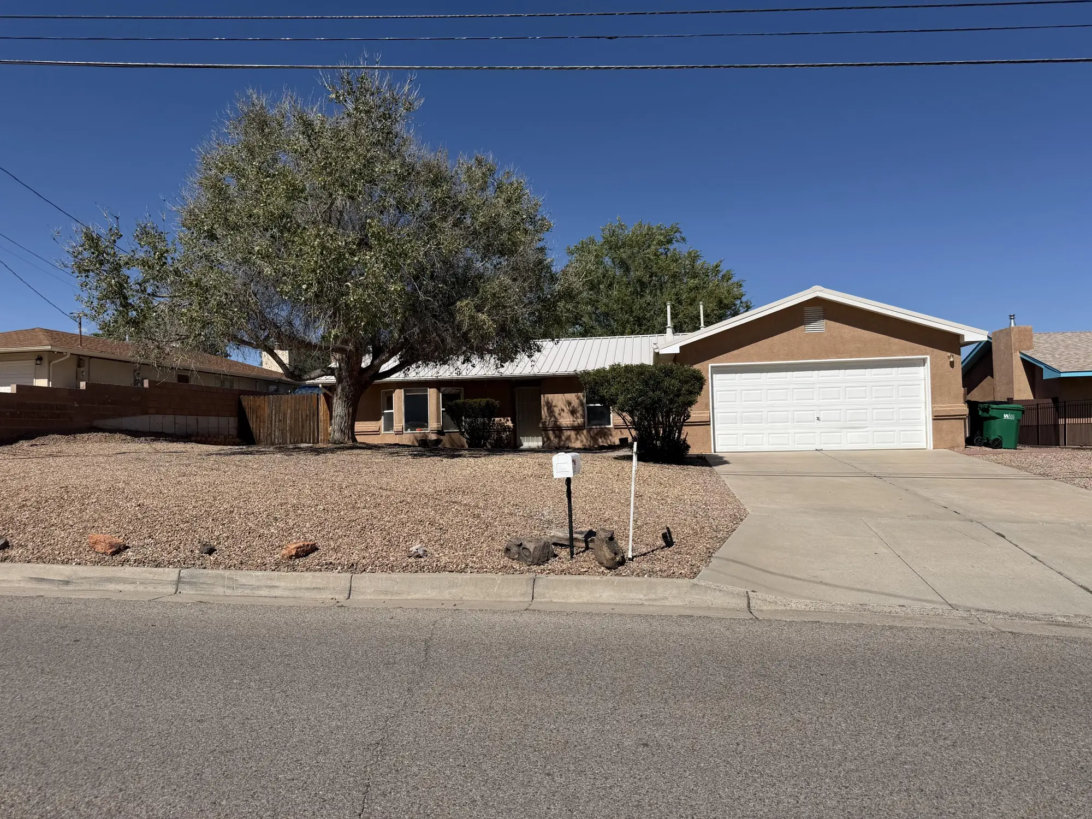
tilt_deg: +1.9
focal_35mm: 24
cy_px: 410
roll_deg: +1.6
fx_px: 757
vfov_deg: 56.8
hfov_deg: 71.6
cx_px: 546
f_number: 1.78
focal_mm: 6.76
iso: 80
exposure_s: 1/8130
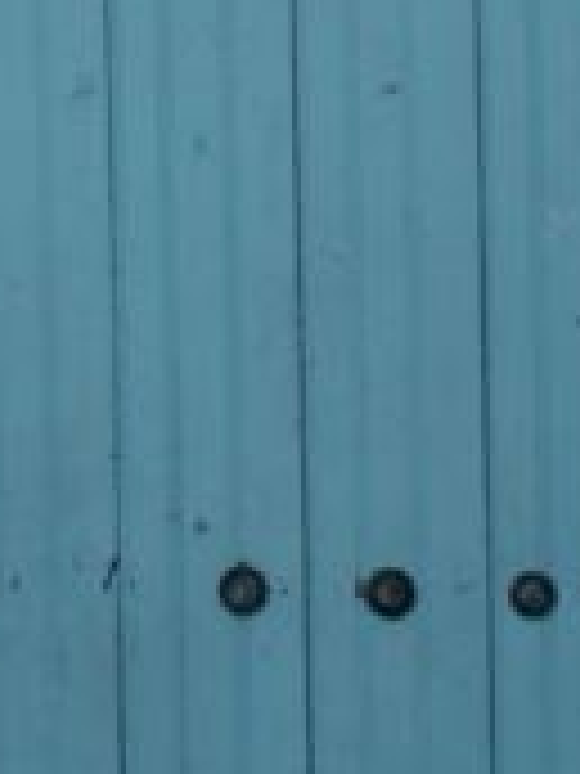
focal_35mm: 156
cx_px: 216
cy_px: 22
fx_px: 3485
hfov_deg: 9.5
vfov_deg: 12.5
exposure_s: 1/50
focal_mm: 5.86
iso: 50
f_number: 7.1
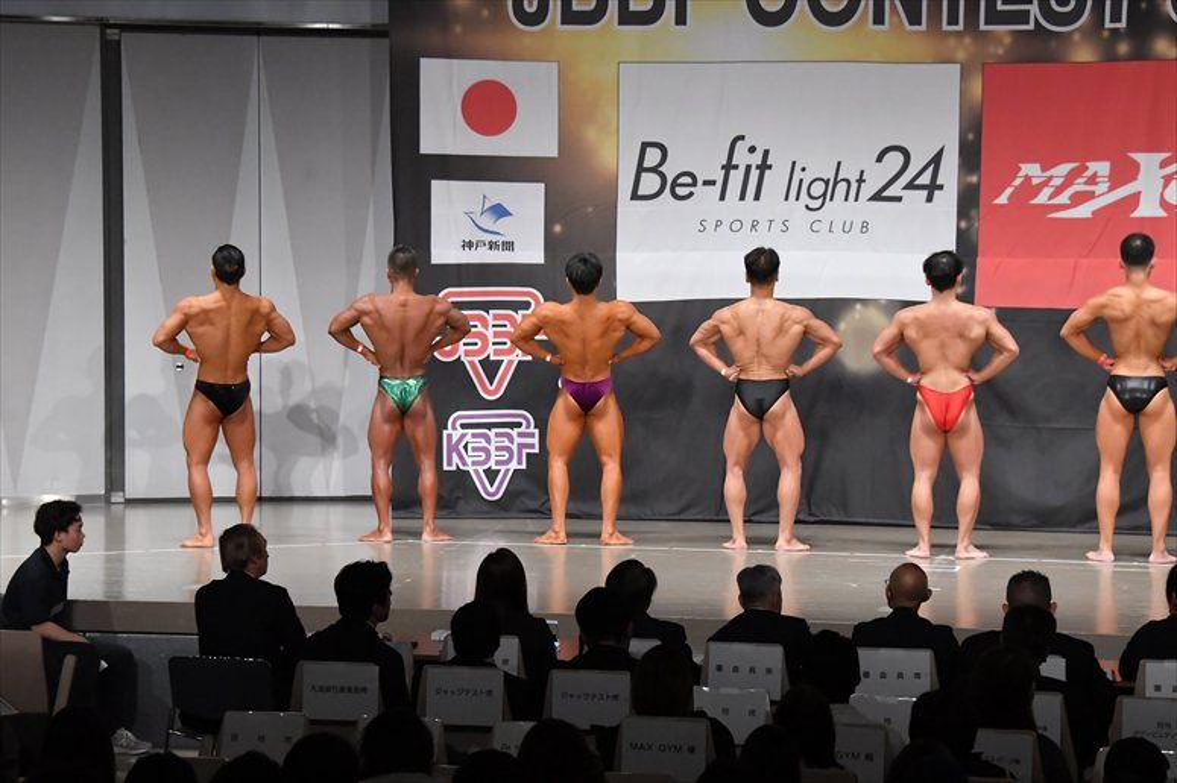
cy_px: 392
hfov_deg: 20.0
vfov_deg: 13.4
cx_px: 588
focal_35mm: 102
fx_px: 3333
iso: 6400
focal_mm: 68
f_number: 5.6
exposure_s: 1/400
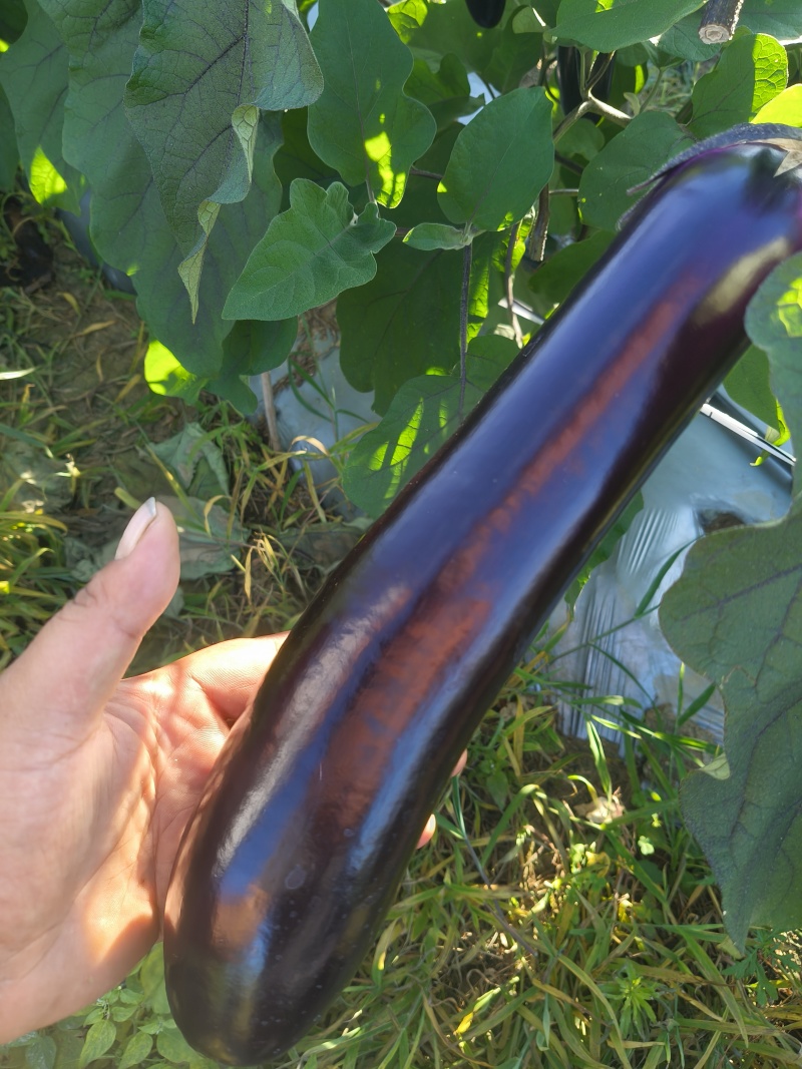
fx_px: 803
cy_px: 534
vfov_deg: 67.3
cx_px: 401
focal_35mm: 26
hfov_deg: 53.1
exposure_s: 1/108
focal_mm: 4.84
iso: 80
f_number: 1.8
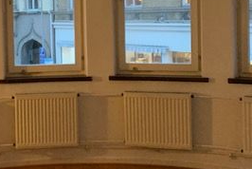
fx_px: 455
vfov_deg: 20.7
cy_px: 31
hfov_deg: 30.0
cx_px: 40
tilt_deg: -0.8
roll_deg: +1.9
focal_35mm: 65
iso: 400
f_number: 1.8
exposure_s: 1/25
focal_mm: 4.25
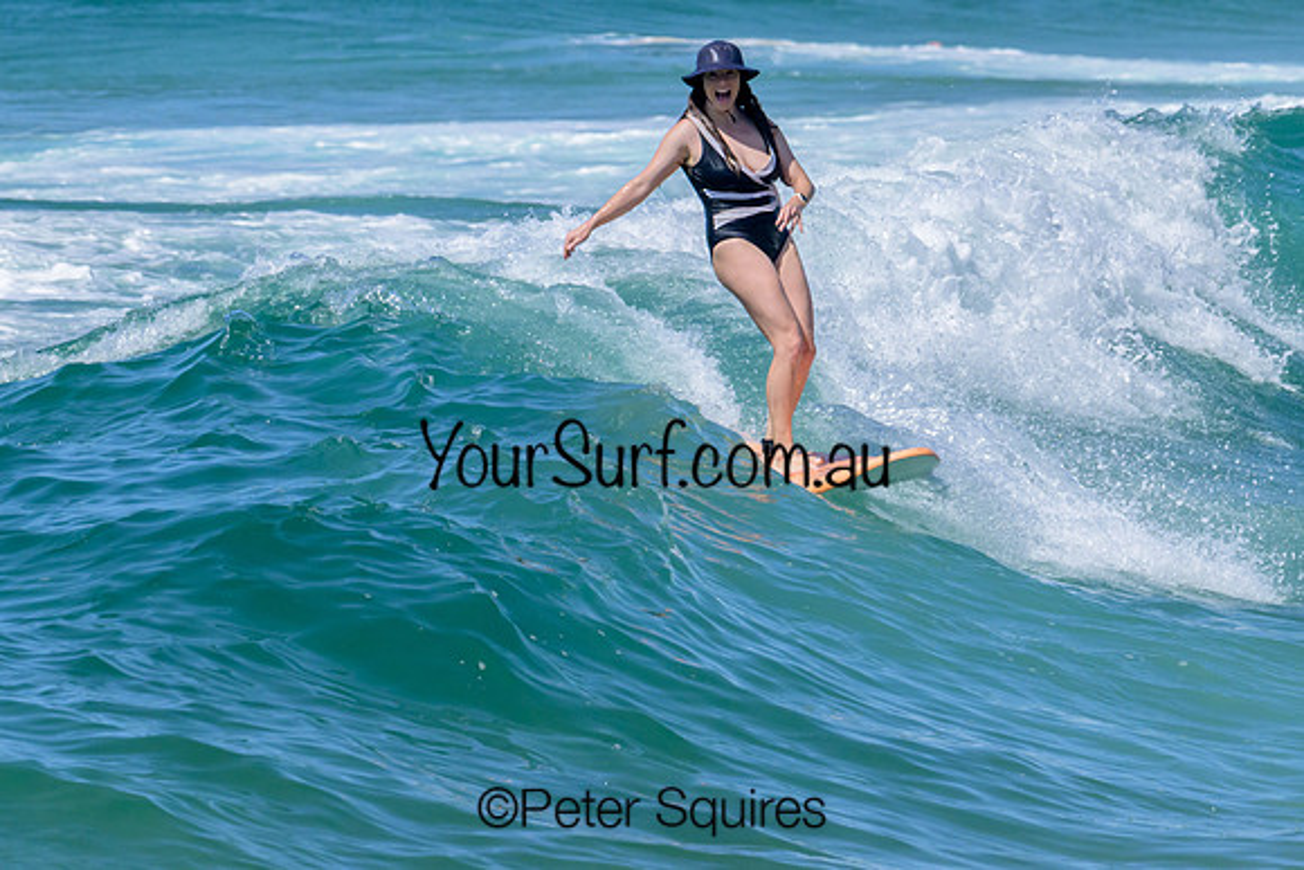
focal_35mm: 706
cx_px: 715
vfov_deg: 1.9
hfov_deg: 2.9
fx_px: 25593
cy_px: 319
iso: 1250
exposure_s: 1/2000
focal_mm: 520
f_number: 16
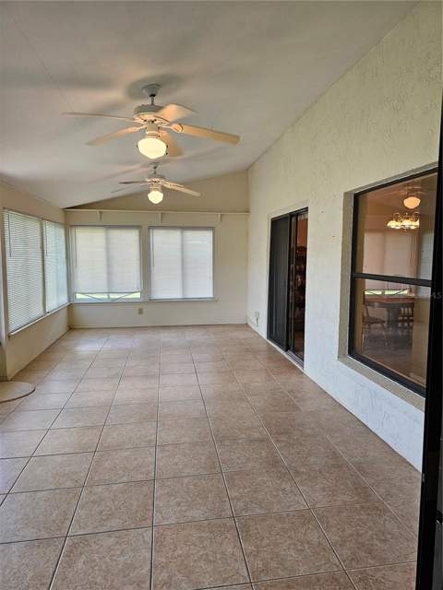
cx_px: 222
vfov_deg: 73.9
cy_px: 295
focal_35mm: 23
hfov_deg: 58.9
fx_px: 392
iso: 100
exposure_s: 1/120
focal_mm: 6.3
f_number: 1.7
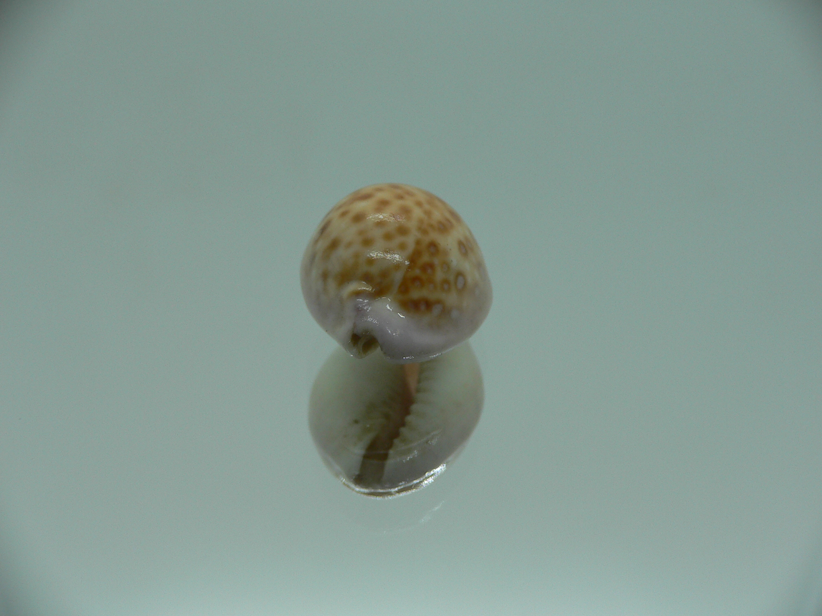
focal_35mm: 35
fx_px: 831
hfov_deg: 52.6
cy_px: 308
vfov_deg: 40.7
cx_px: 411
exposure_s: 1/60
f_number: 2.8
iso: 80
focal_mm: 4.6
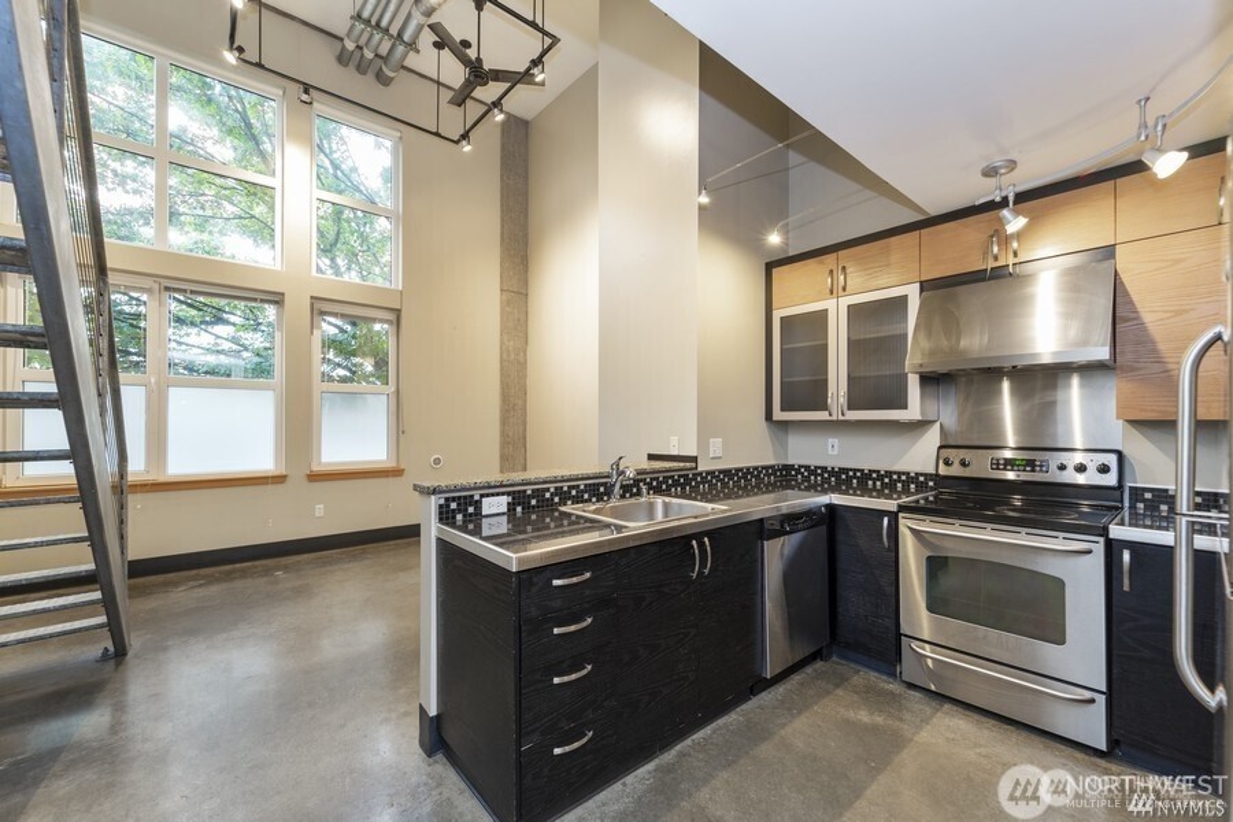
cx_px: 616
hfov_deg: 104.3
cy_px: 411
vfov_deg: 81.2
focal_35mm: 14
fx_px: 479
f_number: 8
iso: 200
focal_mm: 14
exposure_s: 1/2
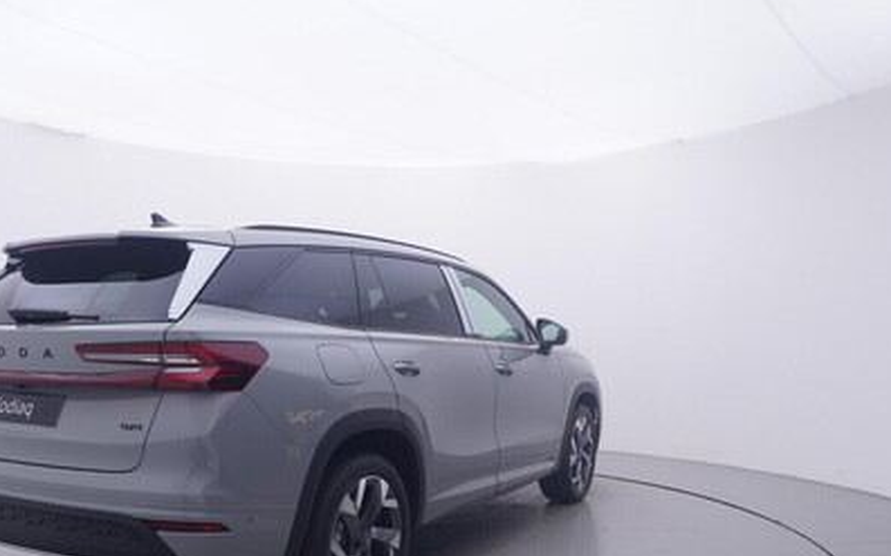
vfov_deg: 39.2
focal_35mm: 32
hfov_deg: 59.9
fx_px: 770
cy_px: 376
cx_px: 389
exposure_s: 1/80
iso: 200
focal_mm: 15
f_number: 5
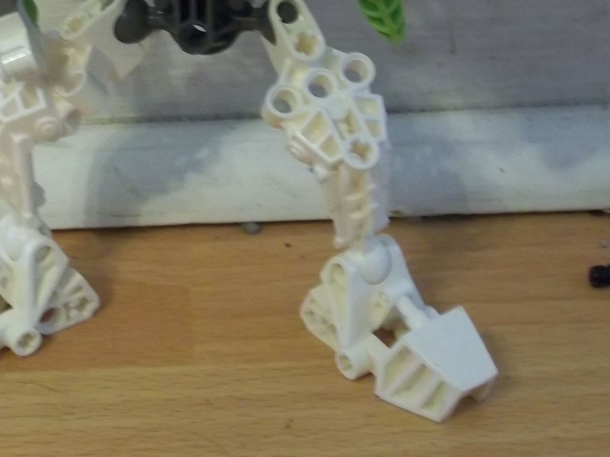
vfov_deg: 12.4
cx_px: 175
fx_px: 2079
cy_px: -6
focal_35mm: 118
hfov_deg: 16.6
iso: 320
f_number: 3.5
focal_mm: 8.2
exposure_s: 1/8
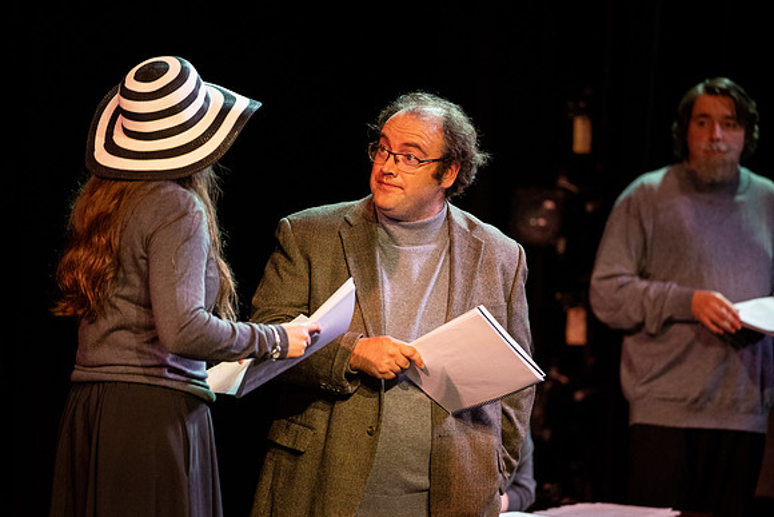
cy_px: 251
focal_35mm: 181
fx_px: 3898
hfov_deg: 11.3
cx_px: 425
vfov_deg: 7.6
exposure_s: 1/250
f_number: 2.8
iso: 2000
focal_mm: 165
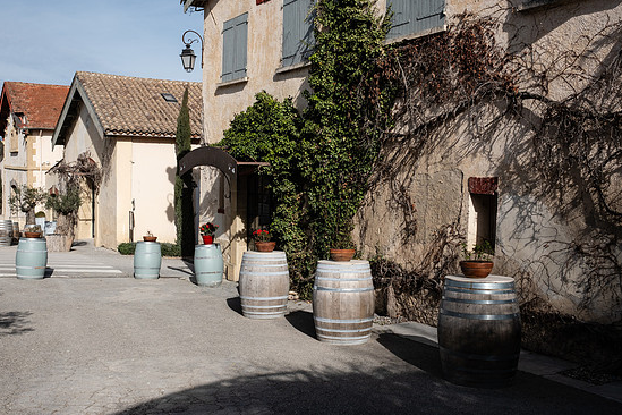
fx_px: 639
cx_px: 297
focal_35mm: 37
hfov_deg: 51.9
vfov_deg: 35.9
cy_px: 199
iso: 200
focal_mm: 23
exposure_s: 1/800
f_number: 9
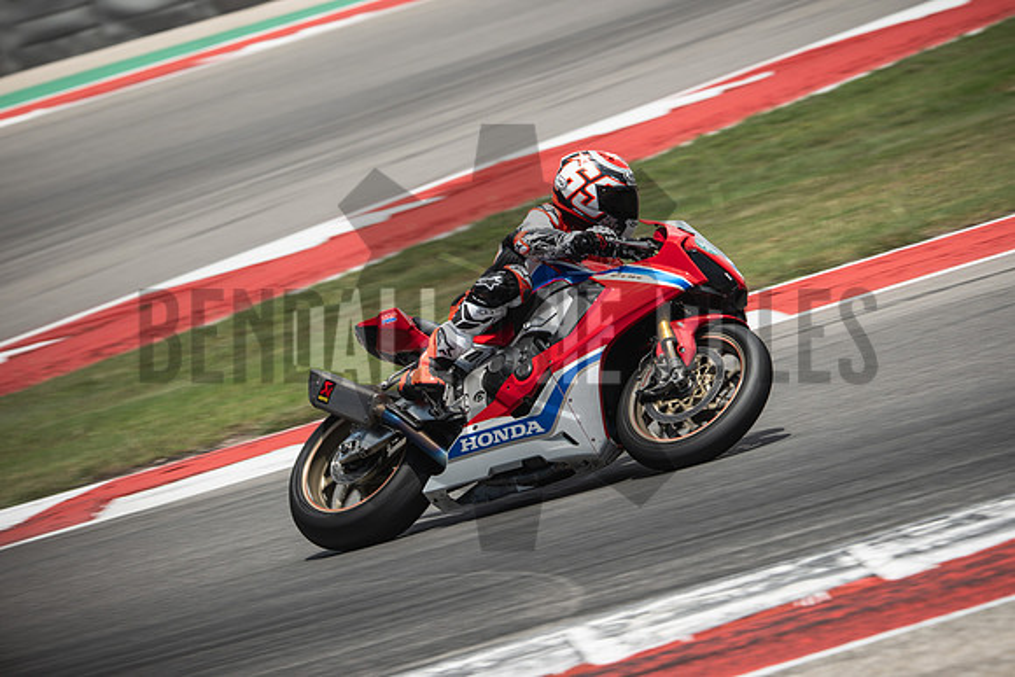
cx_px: 508
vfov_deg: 4.6
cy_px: 338
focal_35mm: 300
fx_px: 8460
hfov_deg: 6.9
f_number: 5.6
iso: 125
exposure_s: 1/320
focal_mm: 200
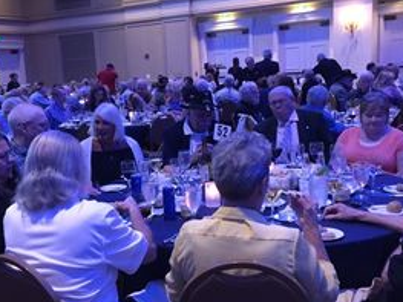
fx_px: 512
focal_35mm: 44
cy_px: 165
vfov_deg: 32.8
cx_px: 175
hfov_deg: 42.9
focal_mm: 4.15
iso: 320
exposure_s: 1/15
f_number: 2.2
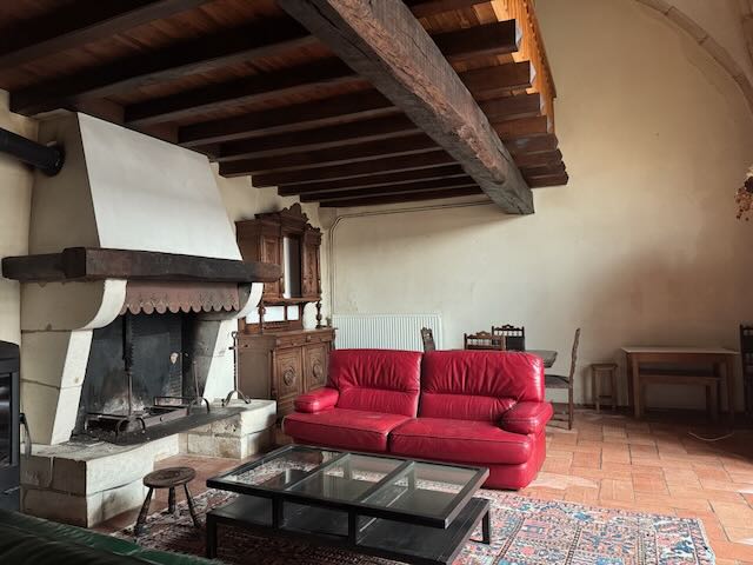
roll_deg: +1.2
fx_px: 522
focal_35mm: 24
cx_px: 376
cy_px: 282
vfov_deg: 56.8
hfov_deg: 71.6
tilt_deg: +2.6
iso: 800
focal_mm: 6.76
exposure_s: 1/60
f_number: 1.78
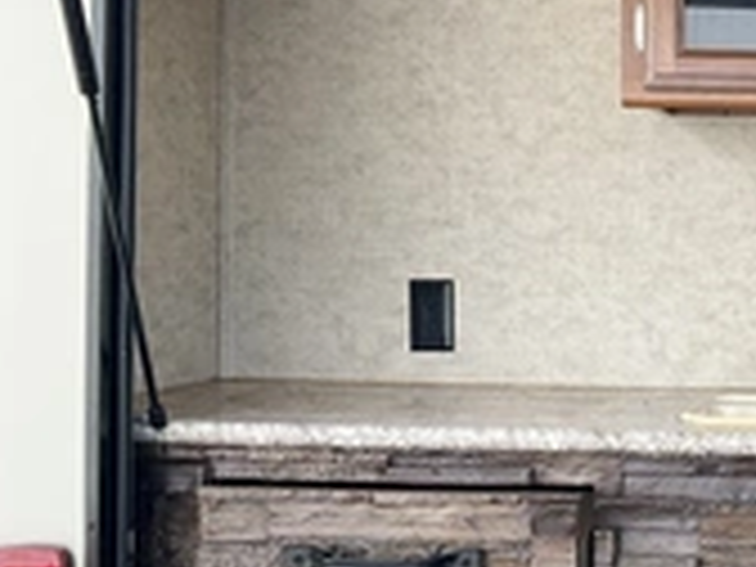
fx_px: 1507
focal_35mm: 69
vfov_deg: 21.3
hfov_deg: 25.9
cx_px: 842
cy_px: 288
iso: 25
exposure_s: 1/257
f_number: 1.8
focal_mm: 3
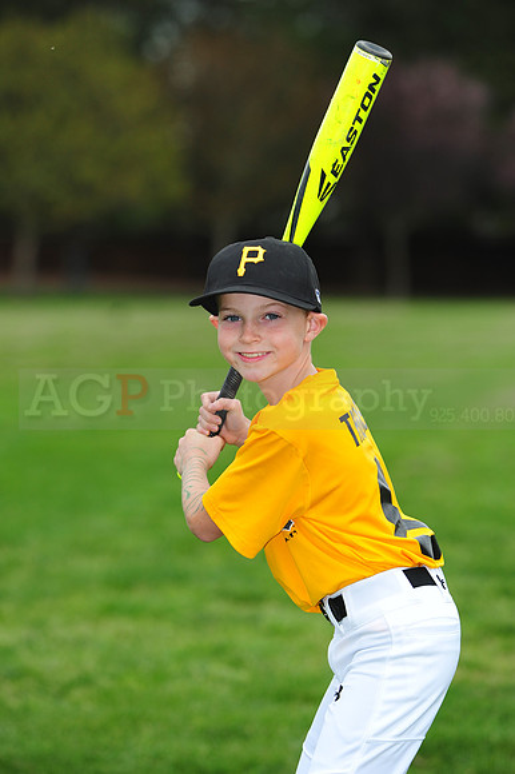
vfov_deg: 11.8
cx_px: 258
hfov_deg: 7.8
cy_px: 387
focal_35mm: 175
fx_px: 3759
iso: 400
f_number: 5
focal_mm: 175
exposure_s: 1/640
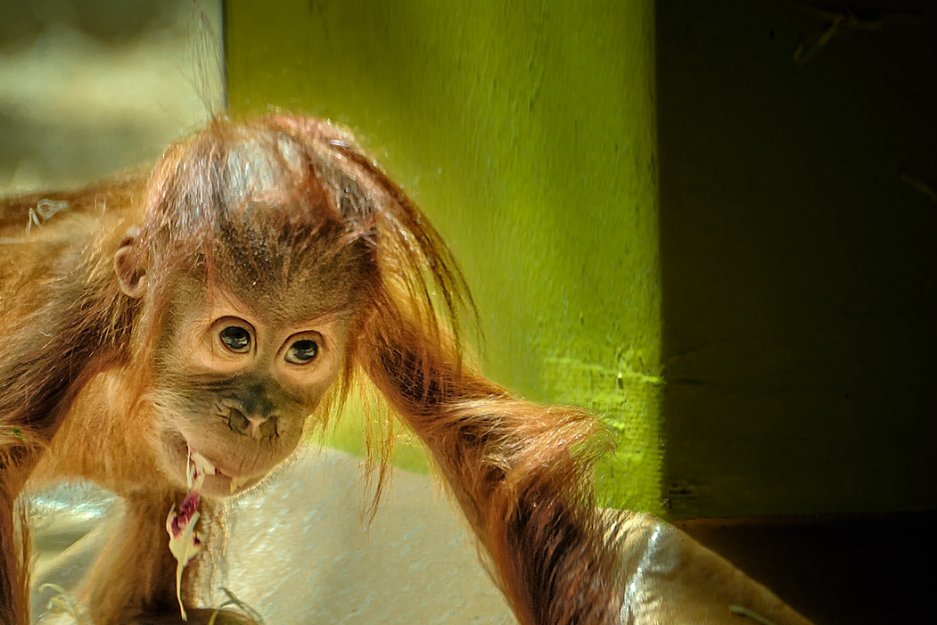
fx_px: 20641
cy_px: 435
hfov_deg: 2.6
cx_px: 372
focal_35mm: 793
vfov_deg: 1.7
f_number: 5.6
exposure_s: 1/800
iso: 800
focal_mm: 347
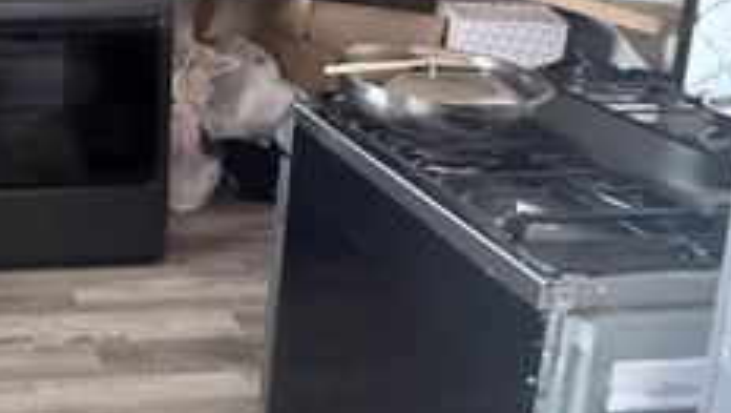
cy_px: -22
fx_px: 815
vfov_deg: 26.5
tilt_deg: -9.4
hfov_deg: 40.7
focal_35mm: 42
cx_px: -38
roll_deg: +0.5
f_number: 2.2
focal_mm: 2.22
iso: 1250
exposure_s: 1/60
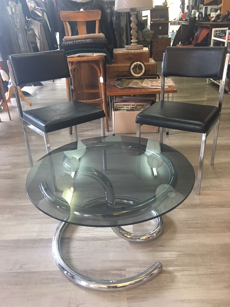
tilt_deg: -26.0
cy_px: 154
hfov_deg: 48.2
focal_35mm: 29
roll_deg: +2.6
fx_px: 257
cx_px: 115
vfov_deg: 61.7
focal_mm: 4.15
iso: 100
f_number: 2.2
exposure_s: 1/17
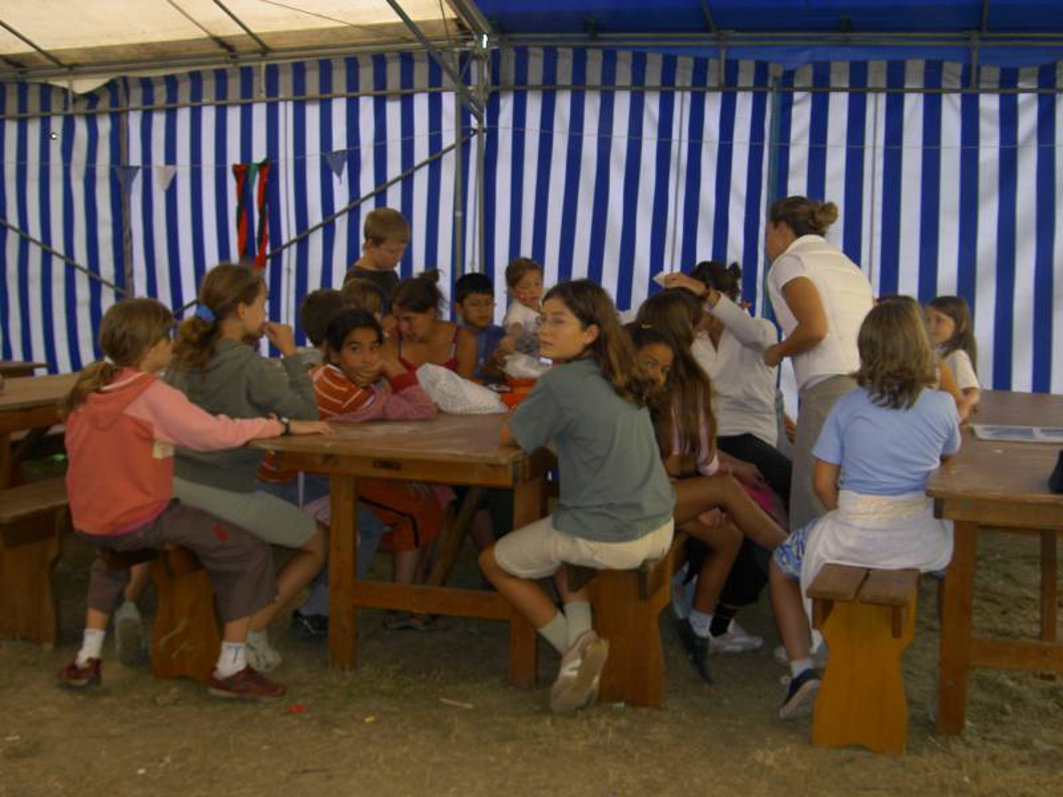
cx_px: 532
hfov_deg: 42.9
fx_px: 1351
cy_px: 398
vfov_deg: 32.9
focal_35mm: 44
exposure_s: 1/60
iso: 100
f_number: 2.9
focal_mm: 9
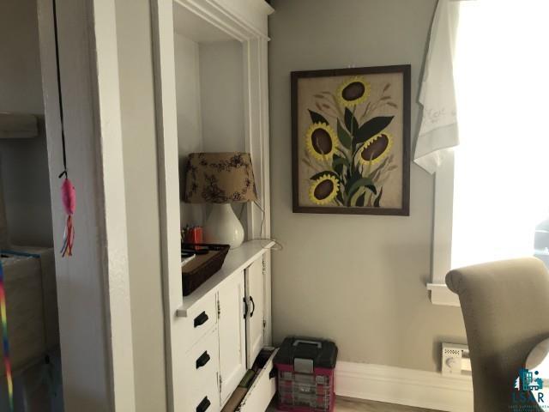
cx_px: 274
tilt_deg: -7.6
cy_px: 206
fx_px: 444
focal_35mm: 28
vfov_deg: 49.7
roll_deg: +0.3
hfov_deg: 63.4
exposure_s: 1/30
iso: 32
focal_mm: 3.99
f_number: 1.8
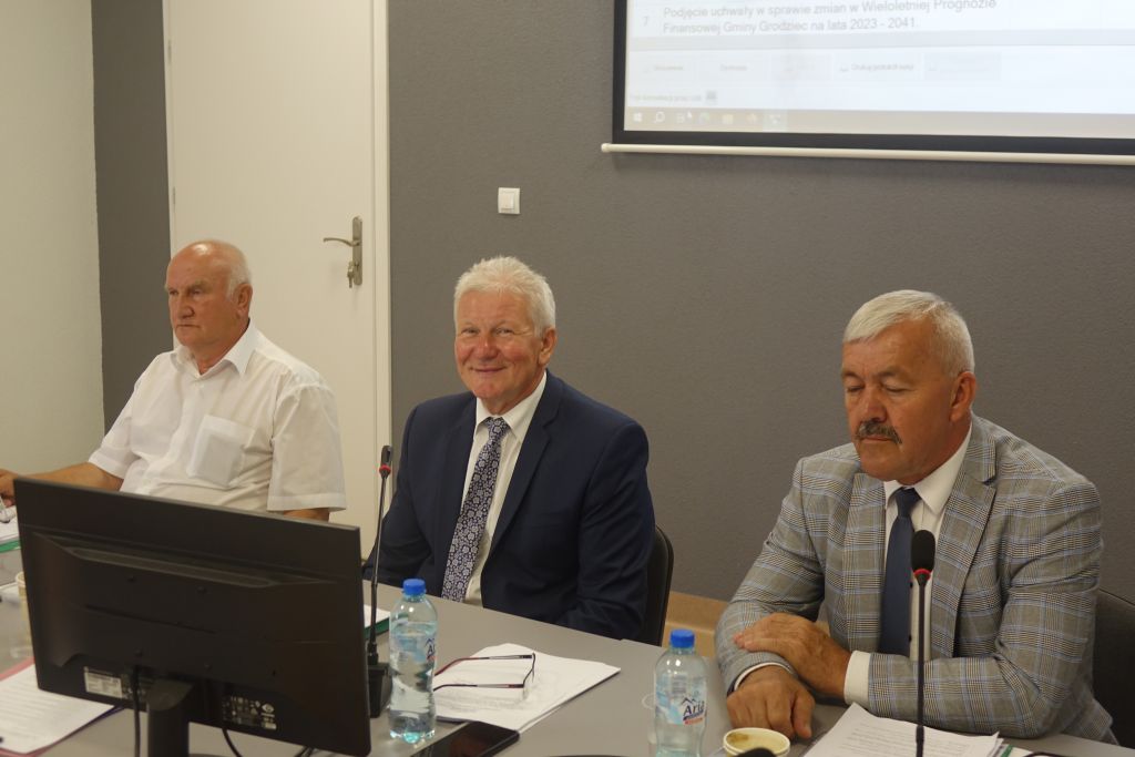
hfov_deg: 39.6
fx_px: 1577
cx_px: 568
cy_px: 378
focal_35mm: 50
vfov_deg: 27.0
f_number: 2.8
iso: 320
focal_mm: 18.21
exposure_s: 1/50
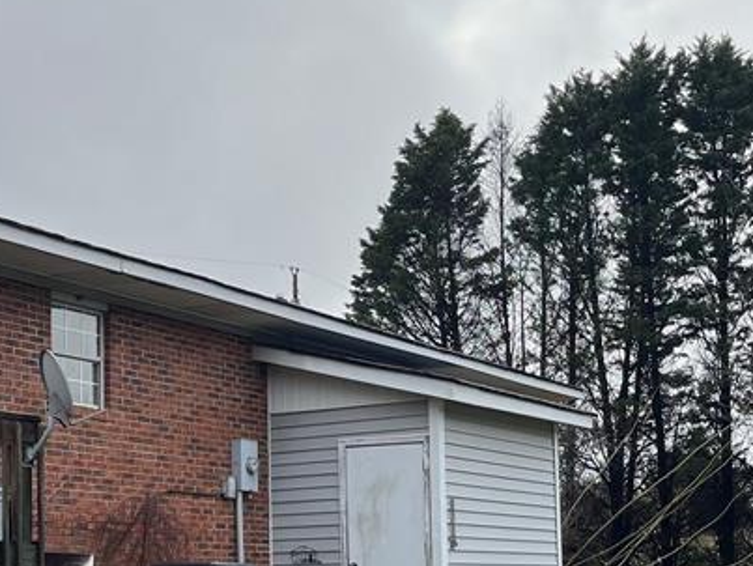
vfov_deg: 22.0
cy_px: 454
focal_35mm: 66
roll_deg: +0.9
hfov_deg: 28.5
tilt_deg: +4.9
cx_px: 107
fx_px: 1437
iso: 50
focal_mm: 5.1
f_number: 1.6
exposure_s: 1/3215
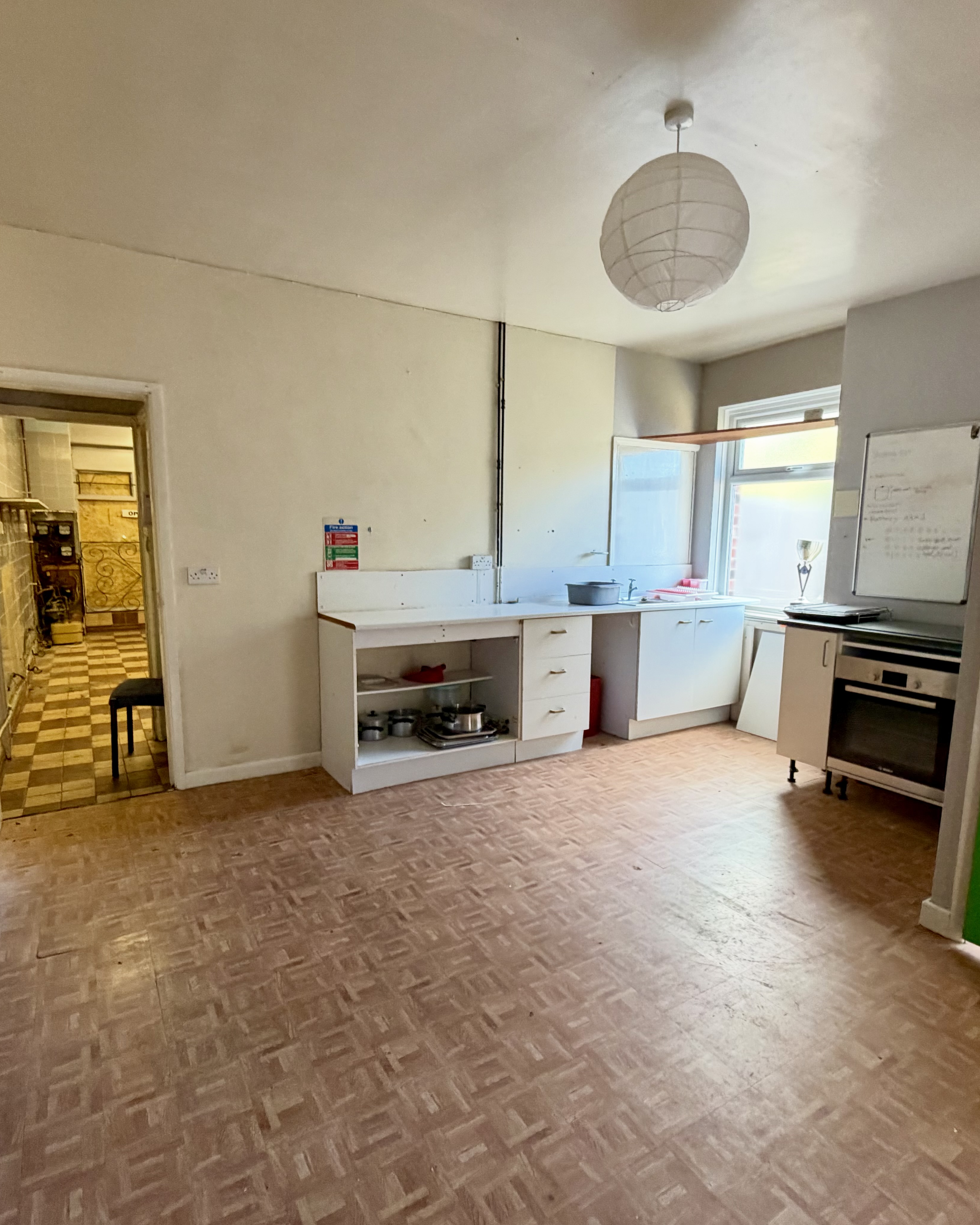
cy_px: 638
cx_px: 505
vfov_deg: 83.2
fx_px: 689
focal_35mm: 19
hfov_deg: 70.8
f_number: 2.2
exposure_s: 1/50
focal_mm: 2.22
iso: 320
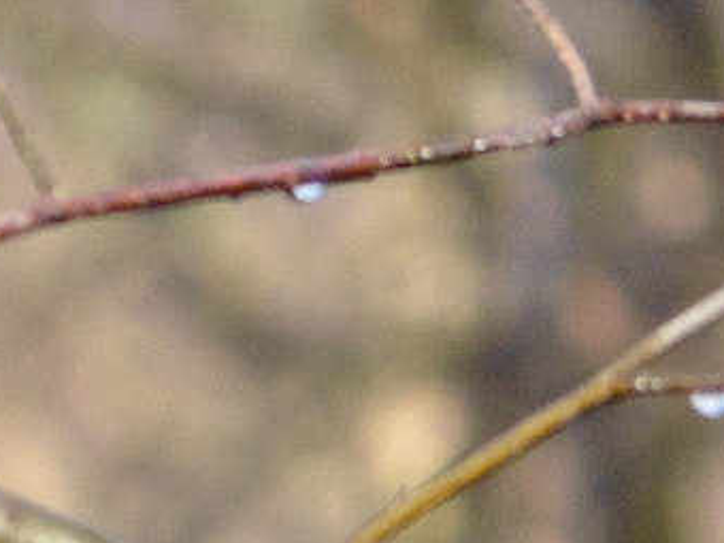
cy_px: 764
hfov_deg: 1.2
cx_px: -728
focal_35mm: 1710
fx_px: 35765
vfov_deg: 0.9
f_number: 5.3
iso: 320
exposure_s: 1/125
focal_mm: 65
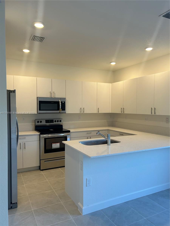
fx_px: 170
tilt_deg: -1.0
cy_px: 113
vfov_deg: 67.3
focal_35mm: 26
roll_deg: -0.3
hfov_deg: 53.1
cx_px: 85
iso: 80
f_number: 1.5
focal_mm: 5.7
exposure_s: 1/120
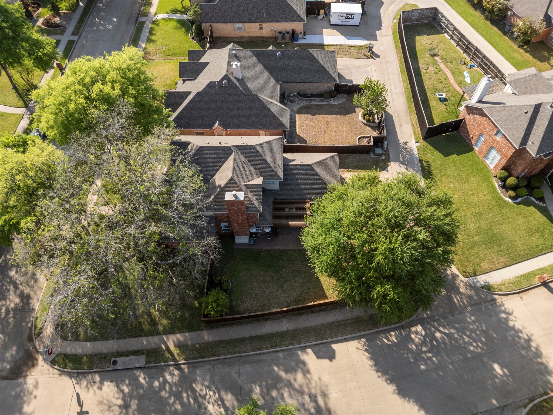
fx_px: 383
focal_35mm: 24
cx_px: 276
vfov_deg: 56.8
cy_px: 208
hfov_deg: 71.6
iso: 150
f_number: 1.7
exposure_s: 1/1250
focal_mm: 6.72
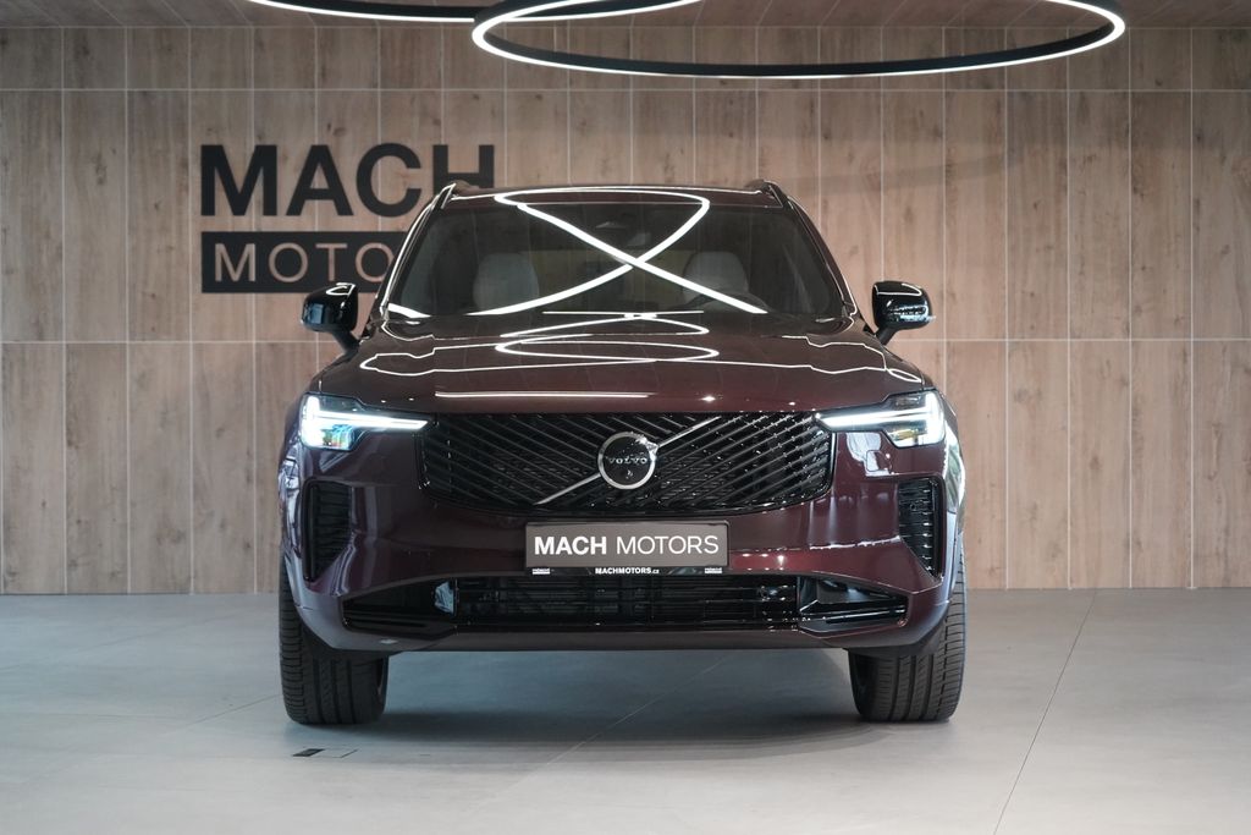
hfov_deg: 30.1
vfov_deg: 20.3
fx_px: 2328
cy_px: 418
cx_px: 626
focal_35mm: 67
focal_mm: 67
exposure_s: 1/160
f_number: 5.6
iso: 8000
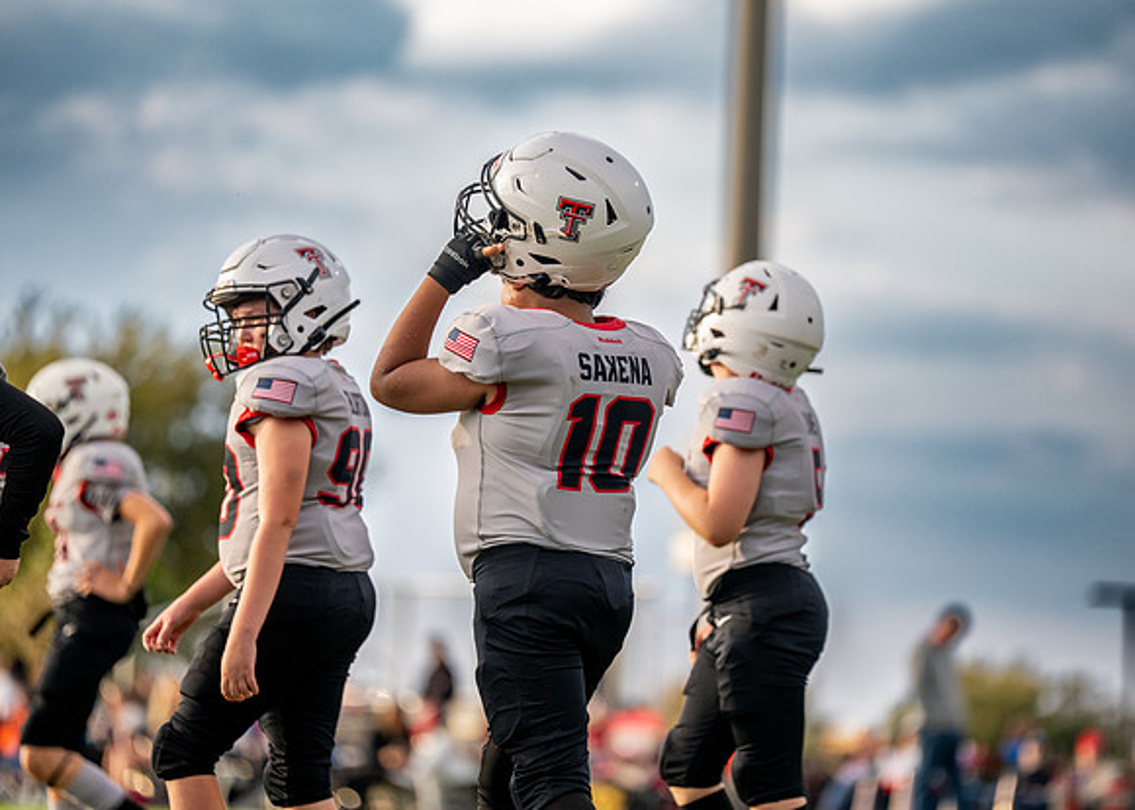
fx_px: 7123
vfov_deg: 6.5
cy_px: 385
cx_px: 612
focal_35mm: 221
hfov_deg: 9.1
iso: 400
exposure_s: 1/1600
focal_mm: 200
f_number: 2.8
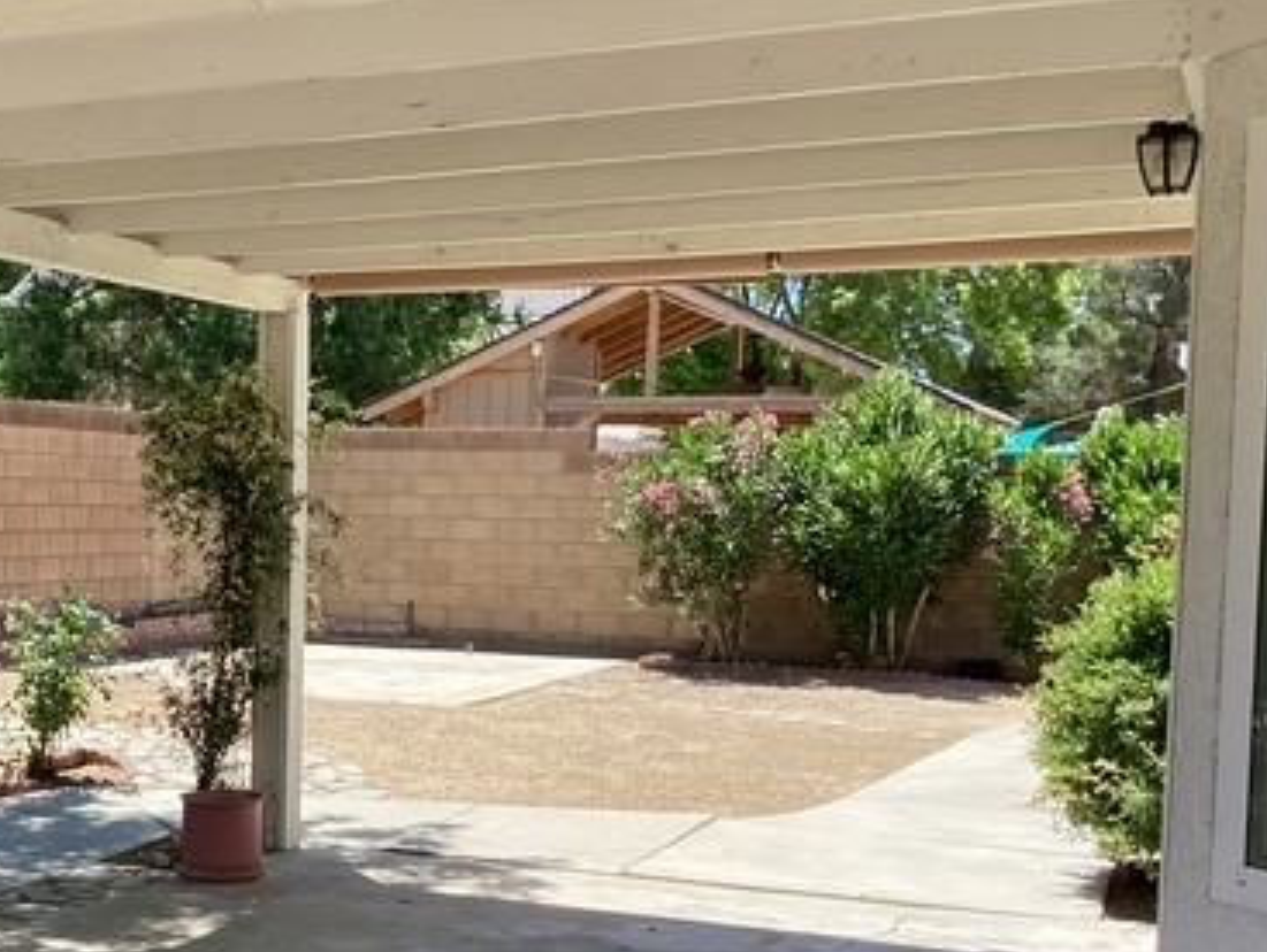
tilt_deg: -3.4
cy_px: 655
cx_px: 252
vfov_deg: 26.9
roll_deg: +0.7
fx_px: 1978
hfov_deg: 34.4
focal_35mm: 54
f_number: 2.4
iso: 25
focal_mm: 3.3
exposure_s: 1/468
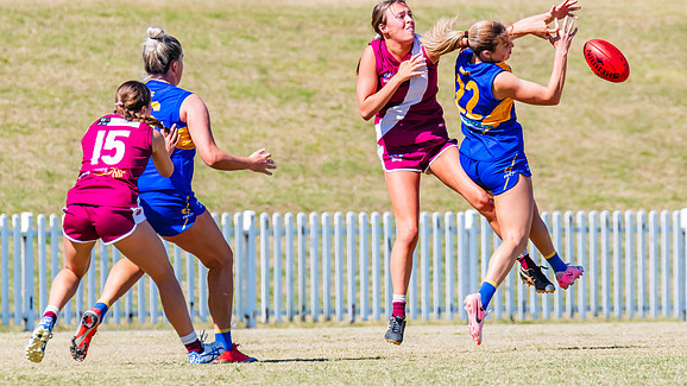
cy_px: 125
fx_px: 12805
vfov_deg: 1.7
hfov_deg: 3.1
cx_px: 451
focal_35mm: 703
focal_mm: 420
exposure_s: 1/1600
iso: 800
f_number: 9
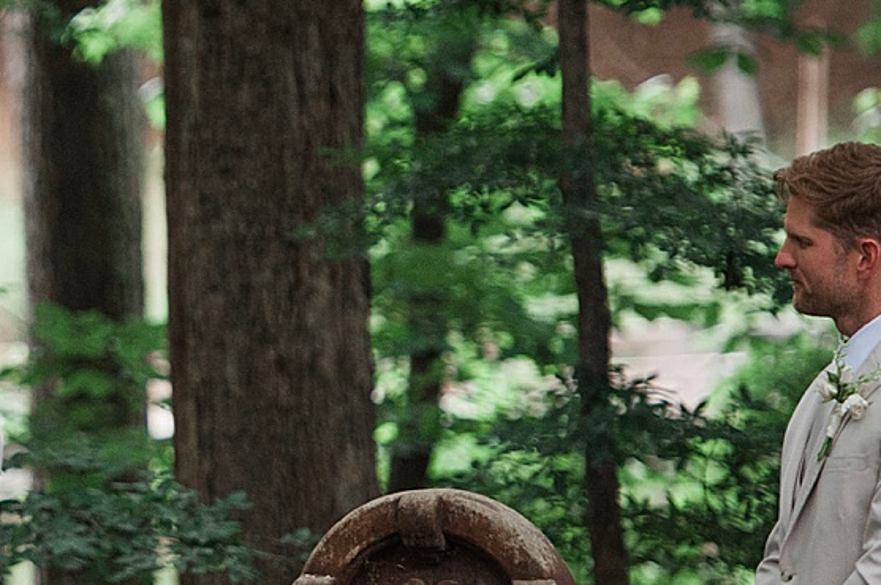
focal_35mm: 580
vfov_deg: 2.4
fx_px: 14177
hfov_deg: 3.5
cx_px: -440
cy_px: 305
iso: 640
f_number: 2.8
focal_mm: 170
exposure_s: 1/320
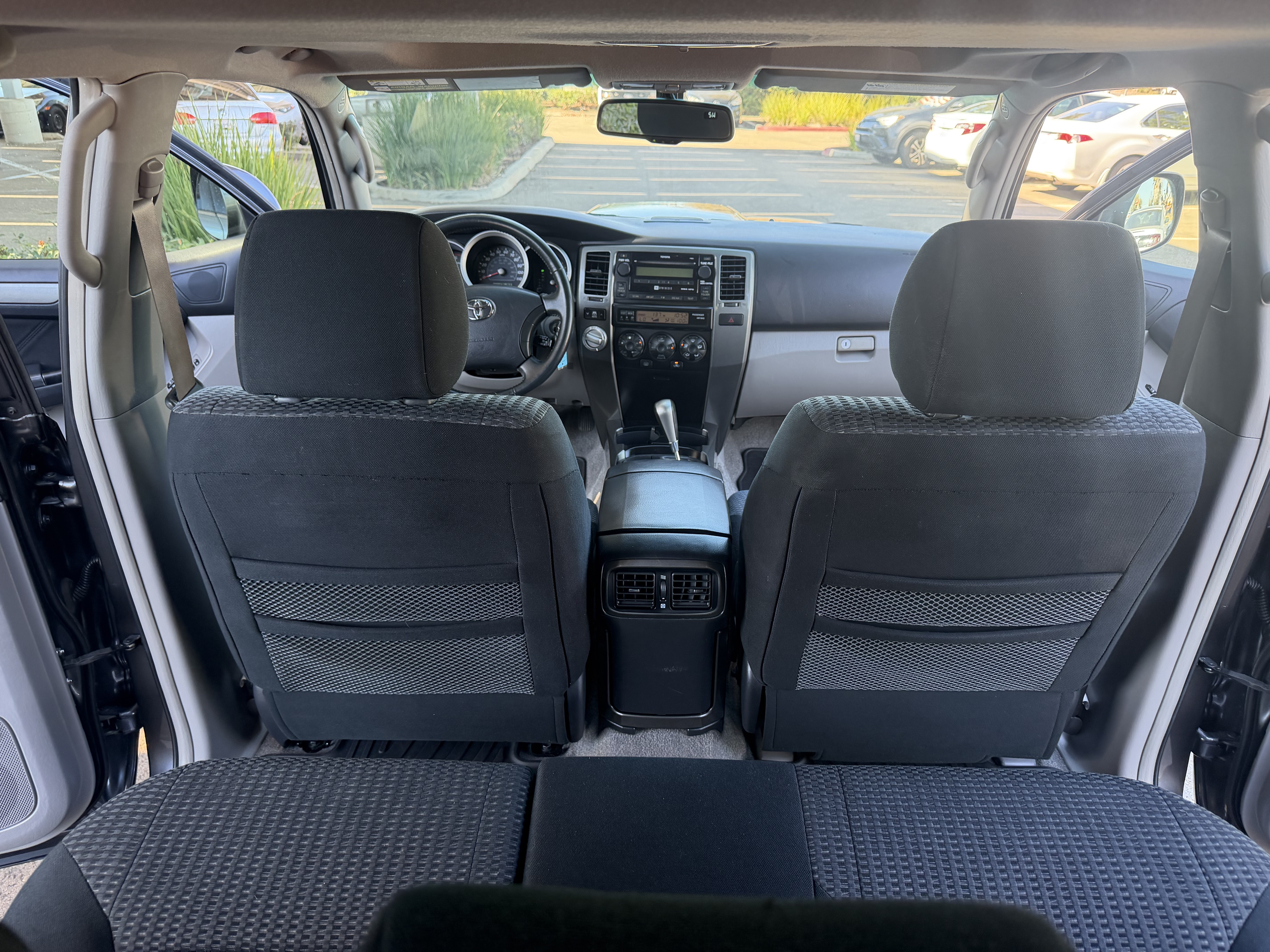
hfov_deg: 71.6
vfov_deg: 56.8
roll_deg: -2.7
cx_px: 635
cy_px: 476
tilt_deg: -27.1
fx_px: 881
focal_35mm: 24
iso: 200
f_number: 1.78
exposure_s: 1/124
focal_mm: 6.76
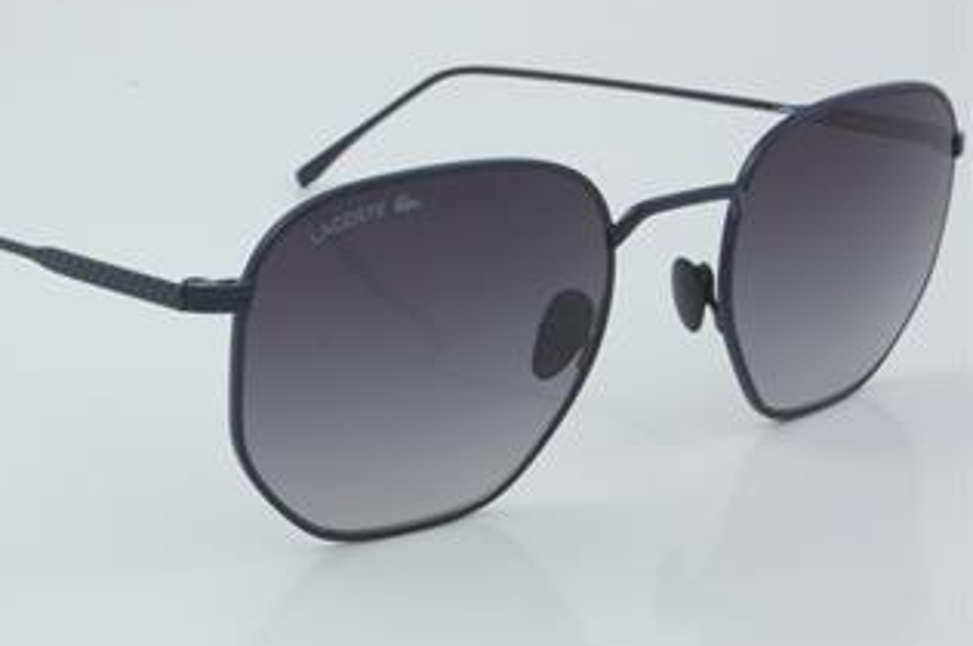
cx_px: 360
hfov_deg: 21.4
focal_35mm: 95
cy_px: 314
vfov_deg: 14.4
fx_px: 2565
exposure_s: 1/3
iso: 100
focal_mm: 50
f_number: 32
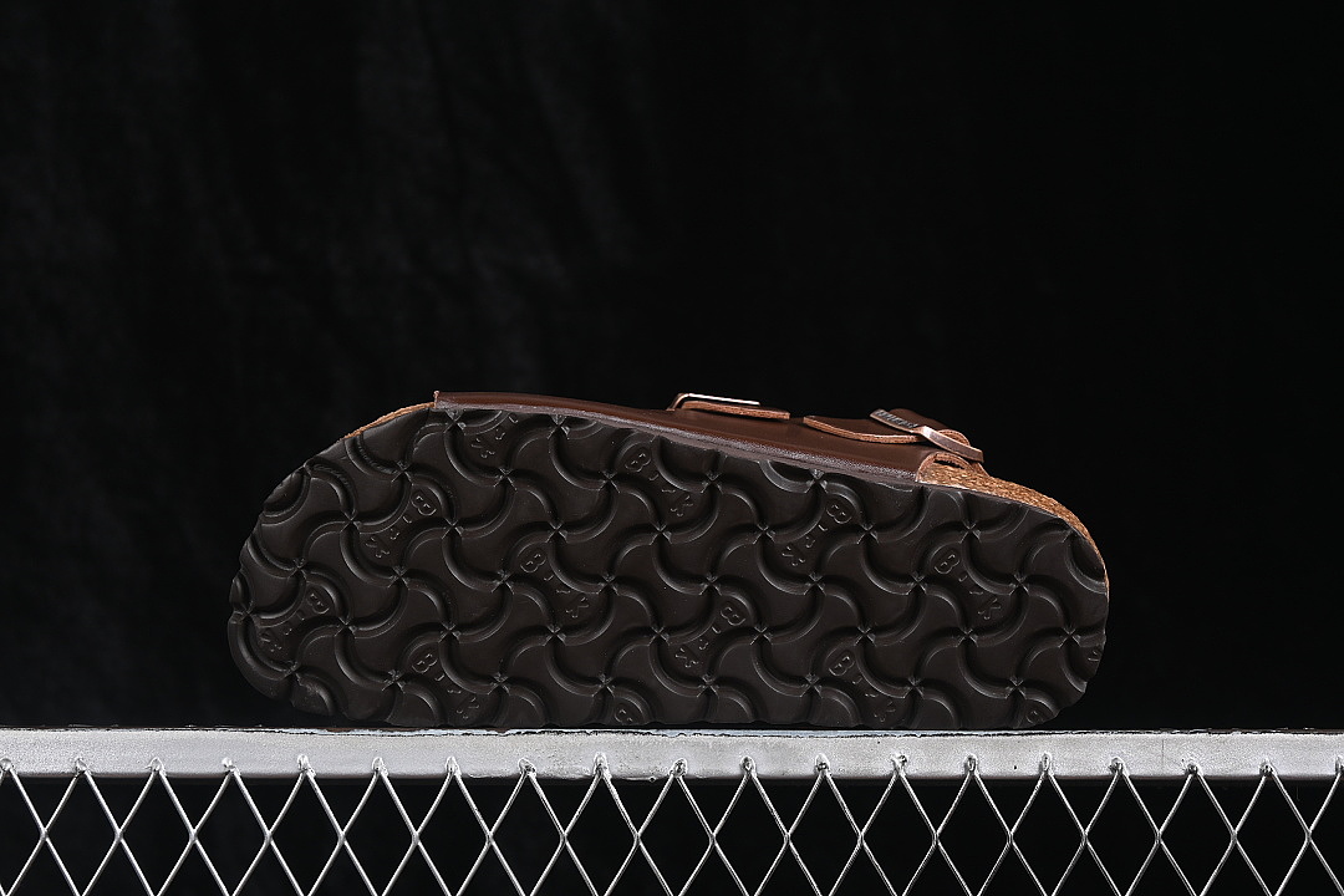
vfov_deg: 18.2
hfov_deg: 27.0
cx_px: 672
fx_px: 2800
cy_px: 448
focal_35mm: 75
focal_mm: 50
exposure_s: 1/60
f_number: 6.3
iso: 160
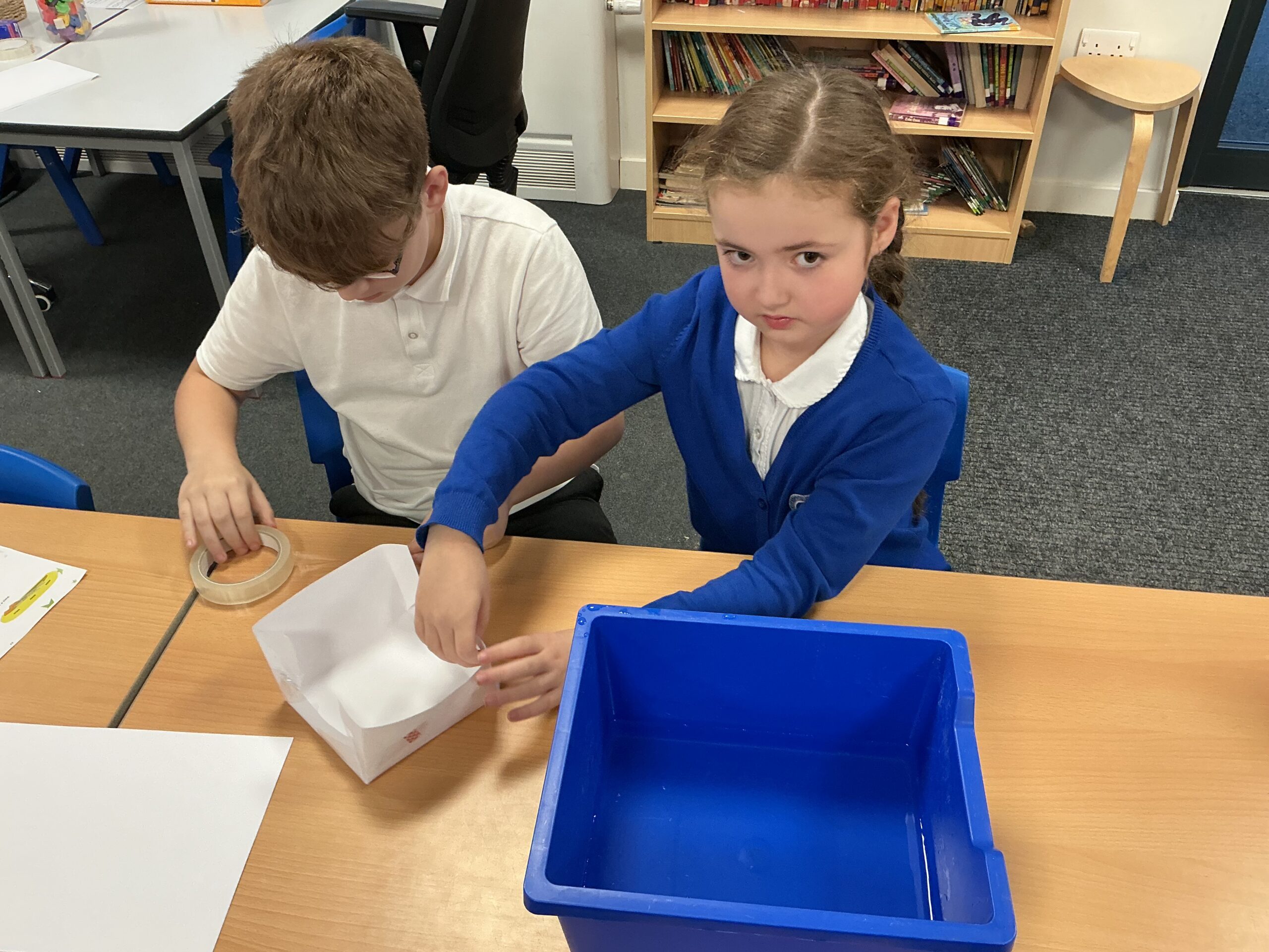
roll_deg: +1.2
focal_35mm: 29
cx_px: 634
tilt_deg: -40.2
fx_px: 1063
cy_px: 476
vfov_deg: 48.2
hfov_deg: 61.7
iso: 125
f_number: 1.8
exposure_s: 1/60
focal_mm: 3
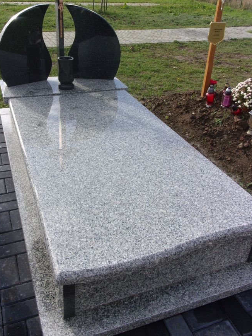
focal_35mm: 33
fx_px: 320
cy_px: 144
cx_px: 114
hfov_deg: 42.9
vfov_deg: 55.1
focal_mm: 5.1
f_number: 10.8
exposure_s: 1/70
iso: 80
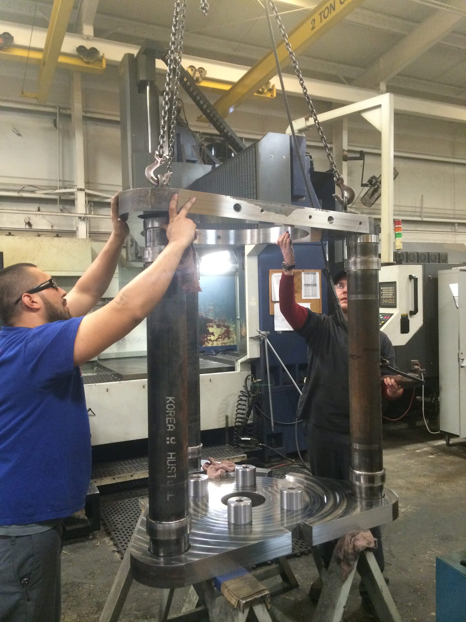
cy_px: 311
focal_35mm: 30
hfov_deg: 46.8
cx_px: 233
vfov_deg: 60.0
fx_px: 538
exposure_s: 1/30
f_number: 2.2
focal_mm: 4.12
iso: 250
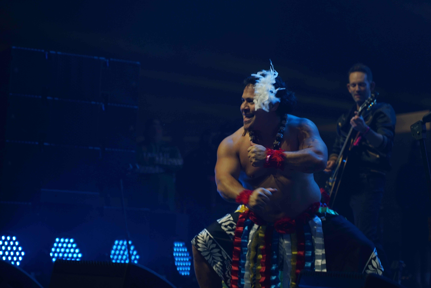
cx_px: 216
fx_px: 1257
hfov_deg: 19.5
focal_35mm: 105
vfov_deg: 13.0
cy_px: 144
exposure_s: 1/125
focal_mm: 105
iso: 640
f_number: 4
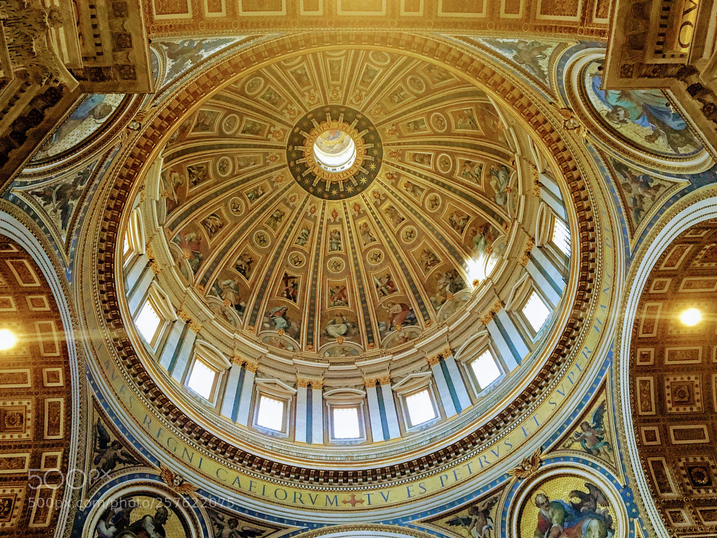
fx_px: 601
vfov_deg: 48.2
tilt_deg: +66.6
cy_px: 269
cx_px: 358
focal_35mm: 29
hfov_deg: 61.7
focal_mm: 4.15
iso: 200
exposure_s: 1/25
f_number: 2.2
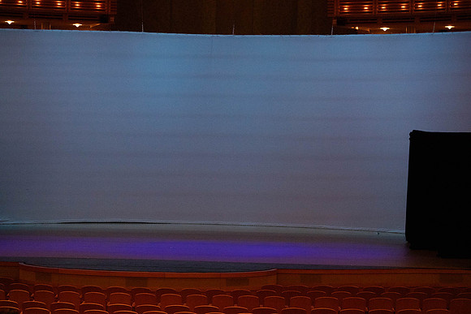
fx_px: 1309
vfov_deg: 13.7
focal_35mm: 100
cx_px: 236
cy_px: 157
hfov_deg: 20.4
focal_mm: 100
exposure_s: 1/400
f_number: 5.6
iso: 16000
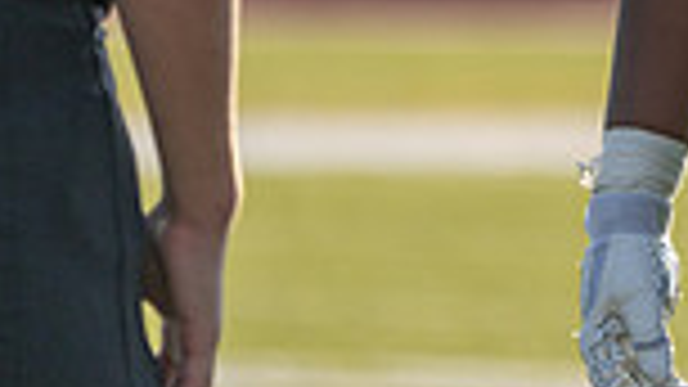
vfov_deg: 0.8
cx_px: 1079
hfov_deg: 1.4
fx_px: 29020
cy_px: -407
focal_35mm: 1591
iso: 250
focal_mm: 400
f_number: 5.6
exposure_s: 1/1250
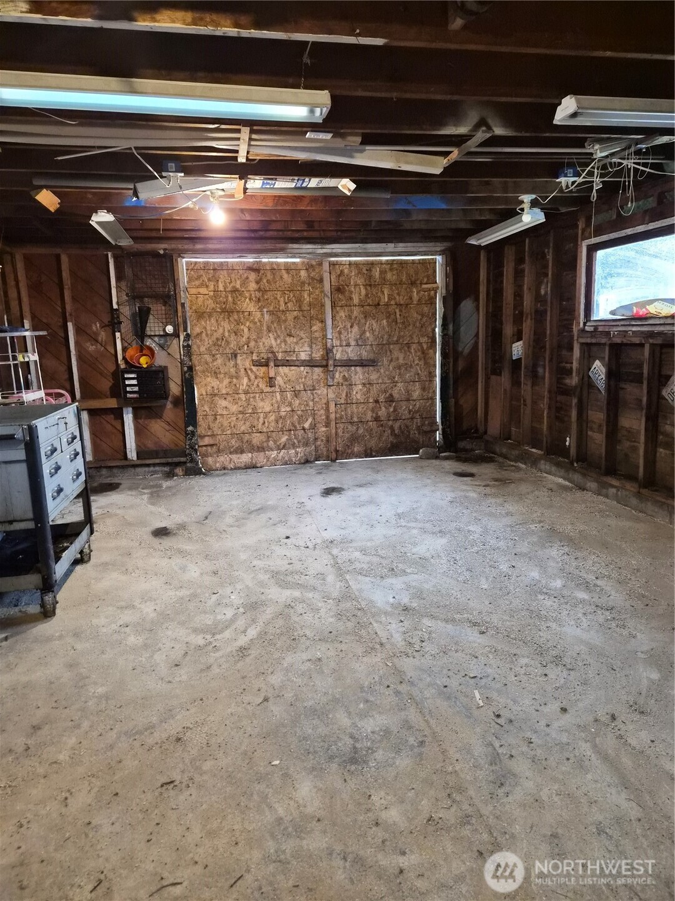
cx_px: 338
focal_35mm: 23
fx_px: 598
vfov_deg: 73.9
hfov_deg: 58.9
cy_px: 450
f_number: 1.8
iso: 1600
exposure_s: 1/120
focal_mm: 5.4
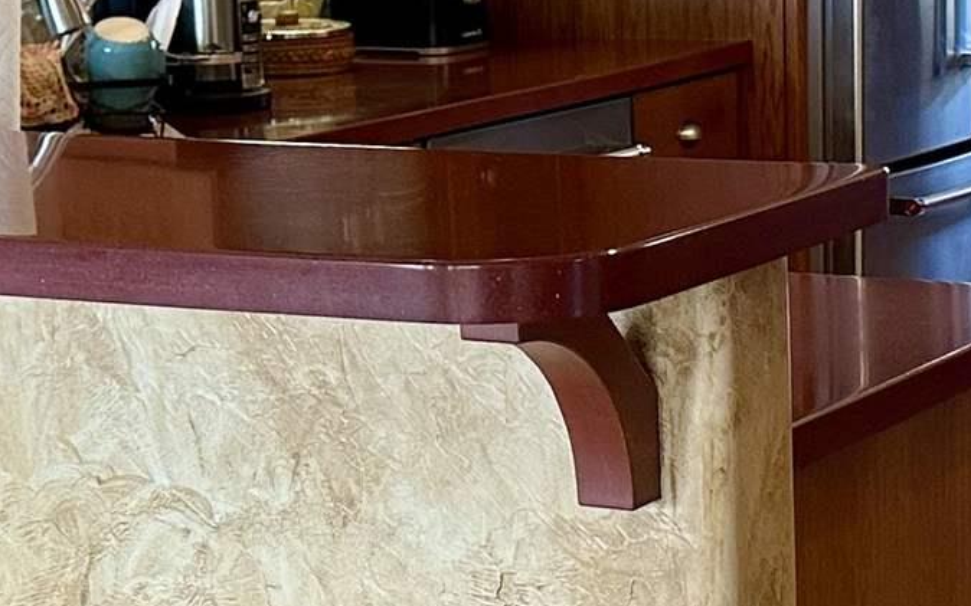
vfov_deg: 11.3
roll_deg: +2.0
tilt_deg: -10.2
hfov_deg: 18.0
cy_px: 294
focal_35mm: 116
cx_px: 471
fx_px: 3069
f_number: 1.78
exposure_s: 1/120
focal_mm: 6.86
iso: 200
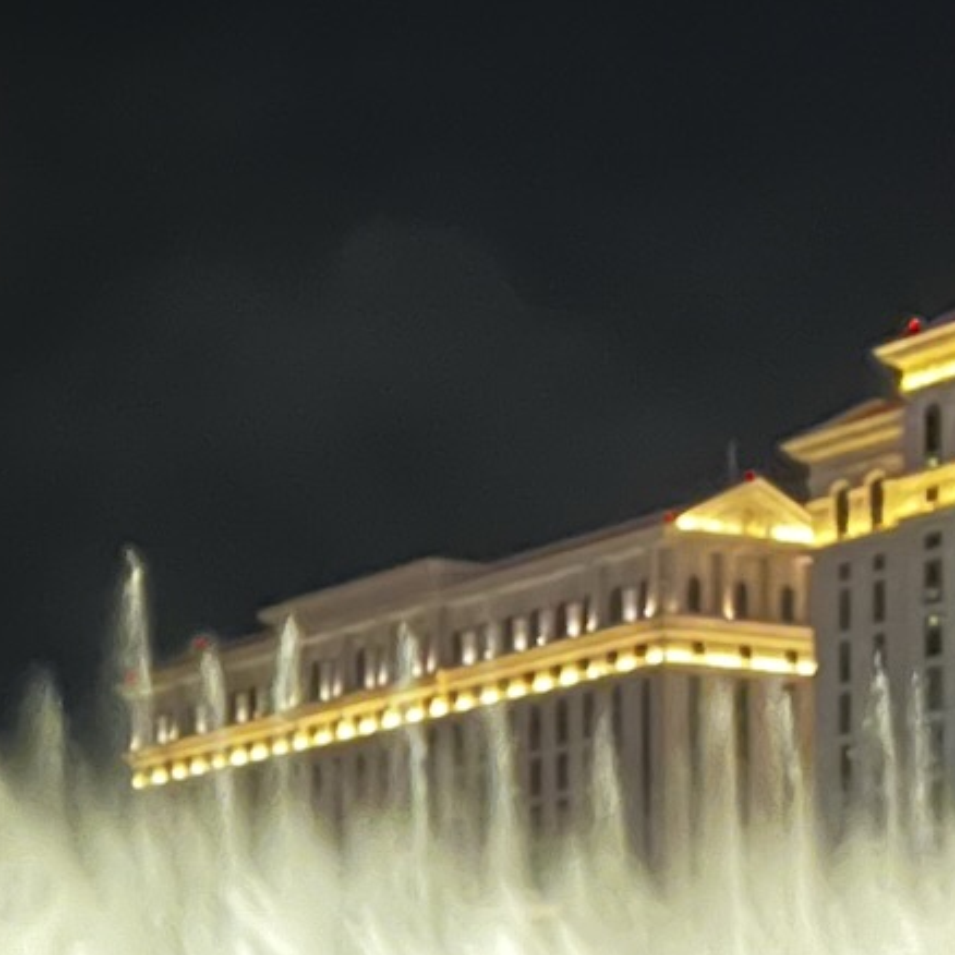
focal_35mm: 95
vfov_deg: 17.3
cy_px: 1219
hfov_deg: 17.1
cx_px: -340
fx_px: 2965
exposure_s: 1/15
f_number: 2.2
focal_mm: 2.71
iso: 1600
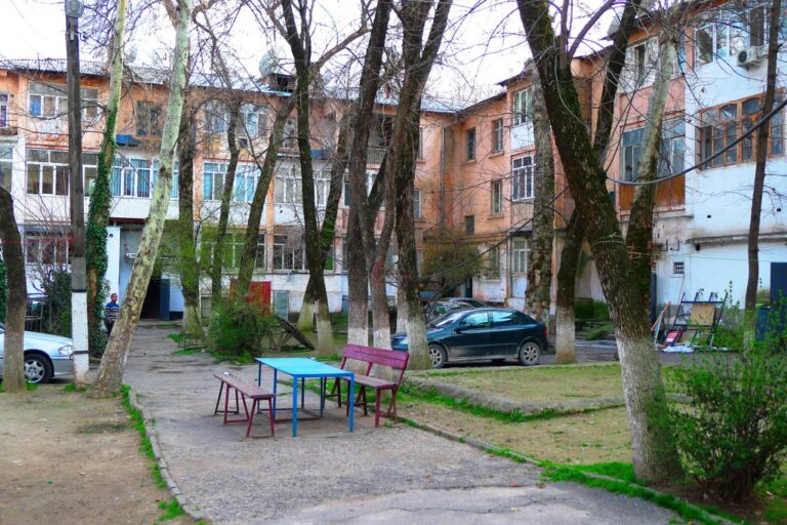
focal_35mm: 35
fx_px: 765
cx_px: 394
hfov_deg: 54.4
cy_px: 262
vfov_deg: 37.9
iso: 80
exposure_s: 1/80
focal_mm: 7.5
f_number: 2.3
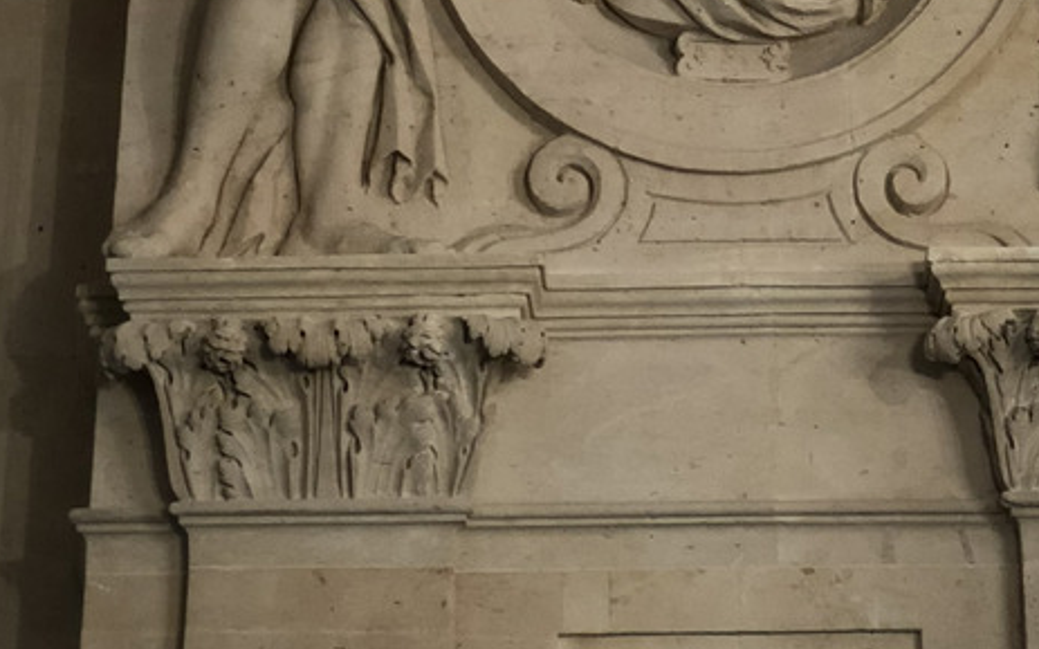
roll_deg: +1.1
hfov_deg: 14.6
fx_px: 4048
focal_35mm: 143
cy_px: -591
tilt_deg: +28.9
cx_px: 765
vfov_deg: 8.7
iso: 80
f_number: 2.4
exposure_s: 1/50
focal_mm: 6
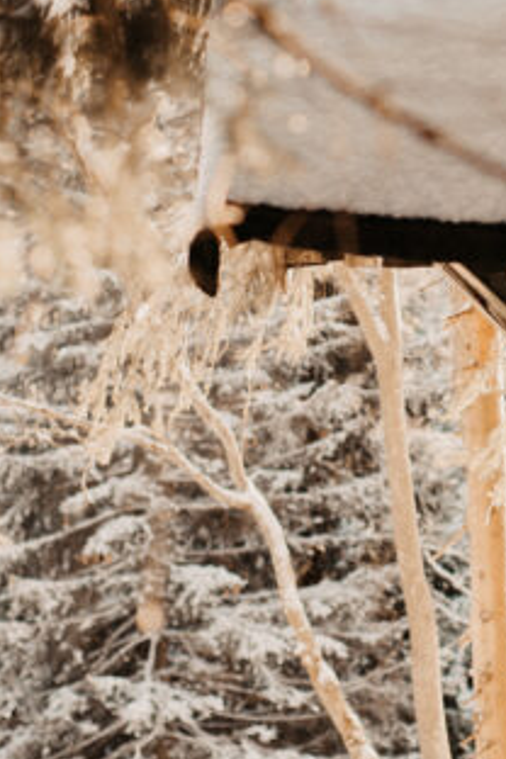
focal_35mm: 164
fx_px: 3457
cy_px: 156
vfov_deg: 12.5
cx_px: 629
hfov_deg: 8.3
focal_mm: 50
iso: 400
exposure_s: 1/400
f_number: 2.8
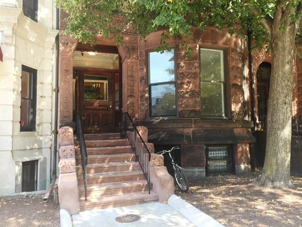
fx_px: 253
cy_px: 114
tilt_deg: +3.9
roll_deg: +0.0
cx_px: 151
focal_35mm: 29
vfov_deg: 48.2
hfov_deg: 61.7
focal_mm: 4.15
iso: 40
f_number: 2.2
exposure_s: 1/120
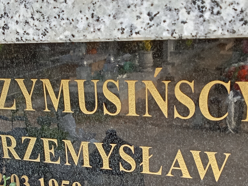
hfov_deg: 33.1
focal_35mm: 58
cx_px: 95
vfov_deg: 24.6
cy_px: 161
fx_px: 416
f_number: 2
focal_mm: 2.79
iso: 100
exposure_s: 1/177
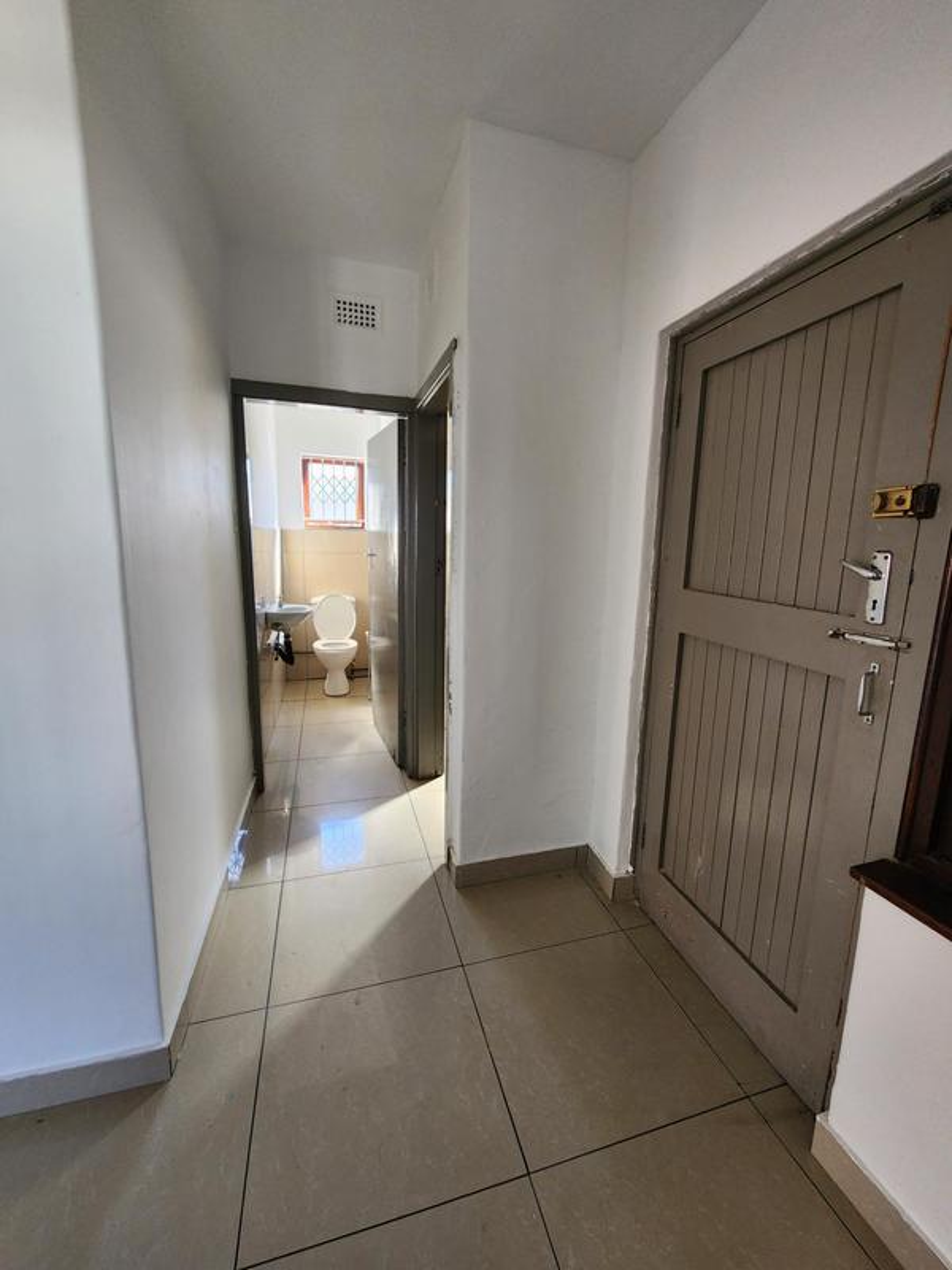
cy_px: 635
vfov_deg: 106.2
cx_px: 476
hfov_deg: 89.9
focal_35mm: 13
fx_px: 477
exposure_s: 1/50
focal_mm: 2.2
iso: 125
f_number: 2.2
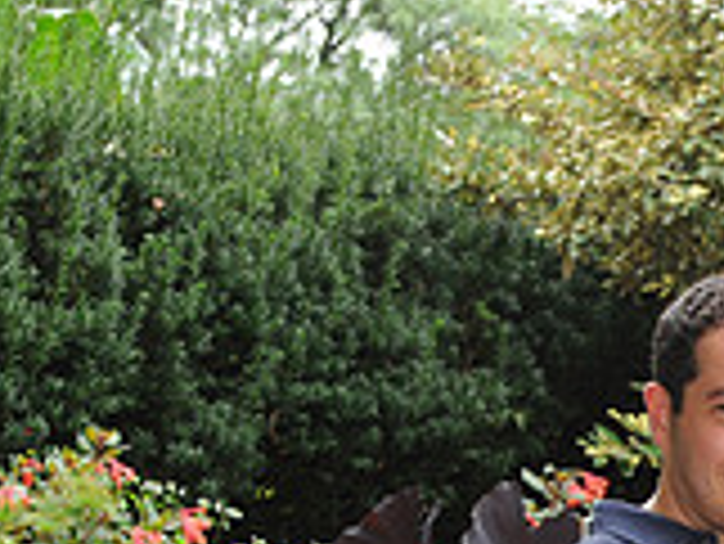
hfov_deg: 10.8
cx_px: 782
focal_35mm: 180
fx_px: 3768
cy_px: 827
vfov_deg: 8.1
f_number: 6.3
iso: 500
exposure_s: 1/80
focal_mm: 52
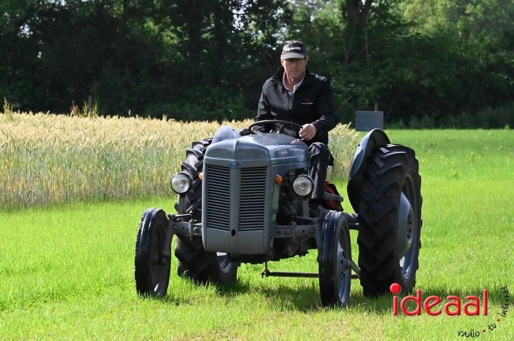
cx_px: 257
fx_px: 3565
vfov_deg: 5.5
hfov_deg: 8.2
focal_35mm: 250
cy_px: 170
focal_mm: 250
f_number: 20
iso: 32000
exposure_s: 1/8000
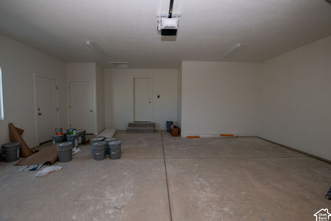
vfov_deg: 73.7
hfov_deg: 96.7
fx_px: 147
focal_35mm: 16
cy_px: 111
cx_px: 160
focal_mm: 10
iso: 100
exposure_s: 1/200
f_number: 4
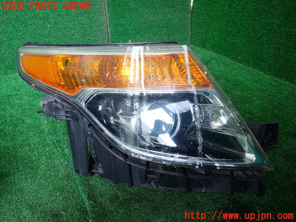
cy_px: 111
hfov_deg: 60.0
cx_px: 148
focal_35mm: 30
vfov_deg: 46.8
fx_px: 257
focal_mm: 5.4
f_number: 2.3
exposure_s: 1/125
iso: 125
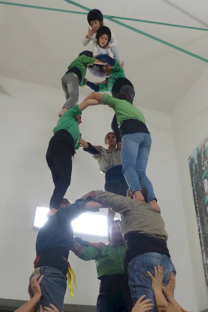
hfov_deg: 38.9
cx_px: 106
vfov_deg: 55.0
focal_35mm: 34
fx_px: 295
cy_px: 201
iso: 400
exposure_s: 1/60
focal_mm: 4.5
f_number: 2.8
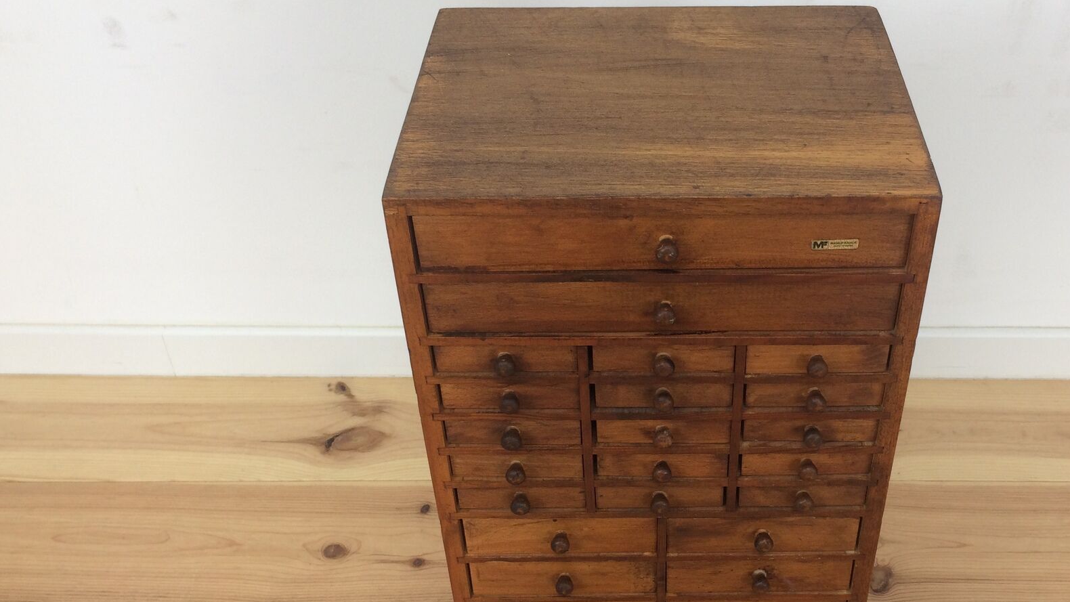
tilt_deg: -40.5
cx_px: 655
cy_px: 355
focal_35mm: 40
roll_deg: -1.7
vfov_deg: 29.6
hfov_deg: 50.1
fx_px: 1135
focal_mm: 4.15
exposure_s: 1/50
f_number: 2.2
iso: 50
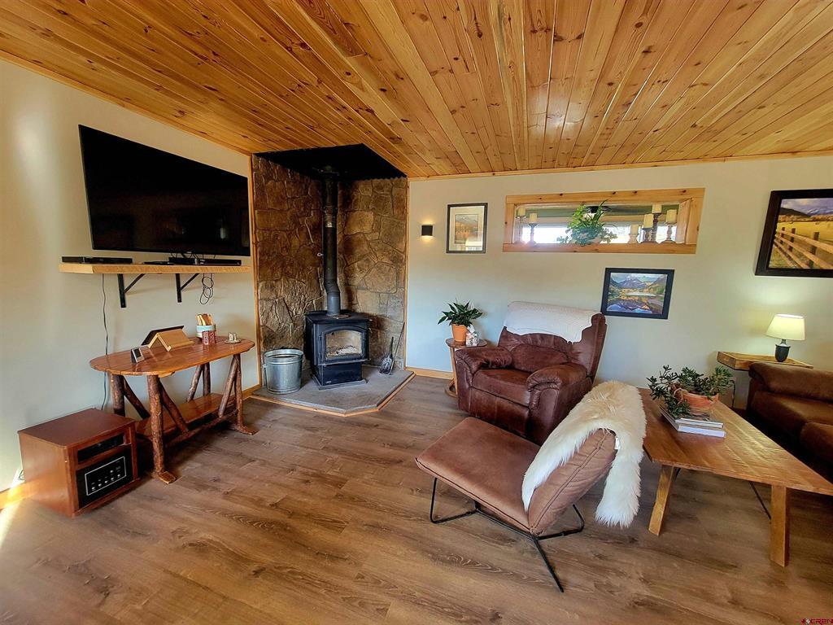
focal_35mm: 13
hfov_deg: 106.2
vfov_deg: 89.9
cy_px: 312
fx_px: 313
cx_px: 416
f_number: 2.2
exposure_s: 1/40
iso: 320
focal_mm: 2.2
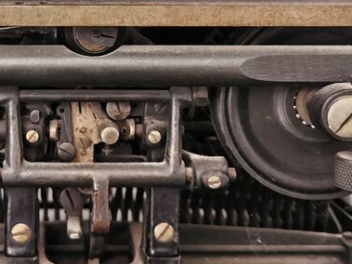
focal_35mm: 73
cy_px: 54
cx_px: 61
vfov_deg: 19.9
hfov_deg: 26.1
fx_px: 742
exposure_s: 1/100
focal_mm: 5.58
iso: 125
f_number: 1.8
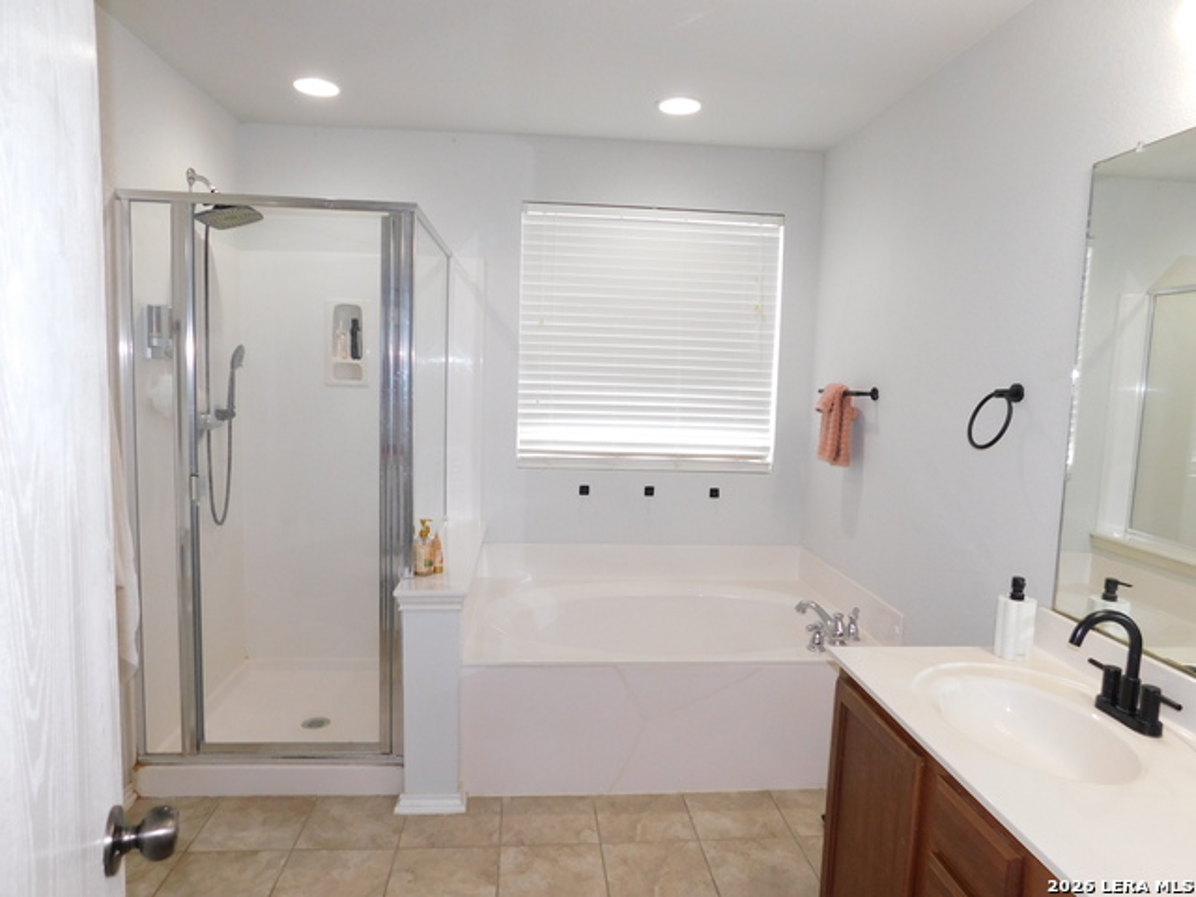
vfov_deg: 58.9
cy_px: 448
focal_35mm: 23
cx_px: 598
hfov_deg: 73.9
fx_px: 795
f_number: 3
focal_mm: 4
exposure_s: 1/30
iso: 125
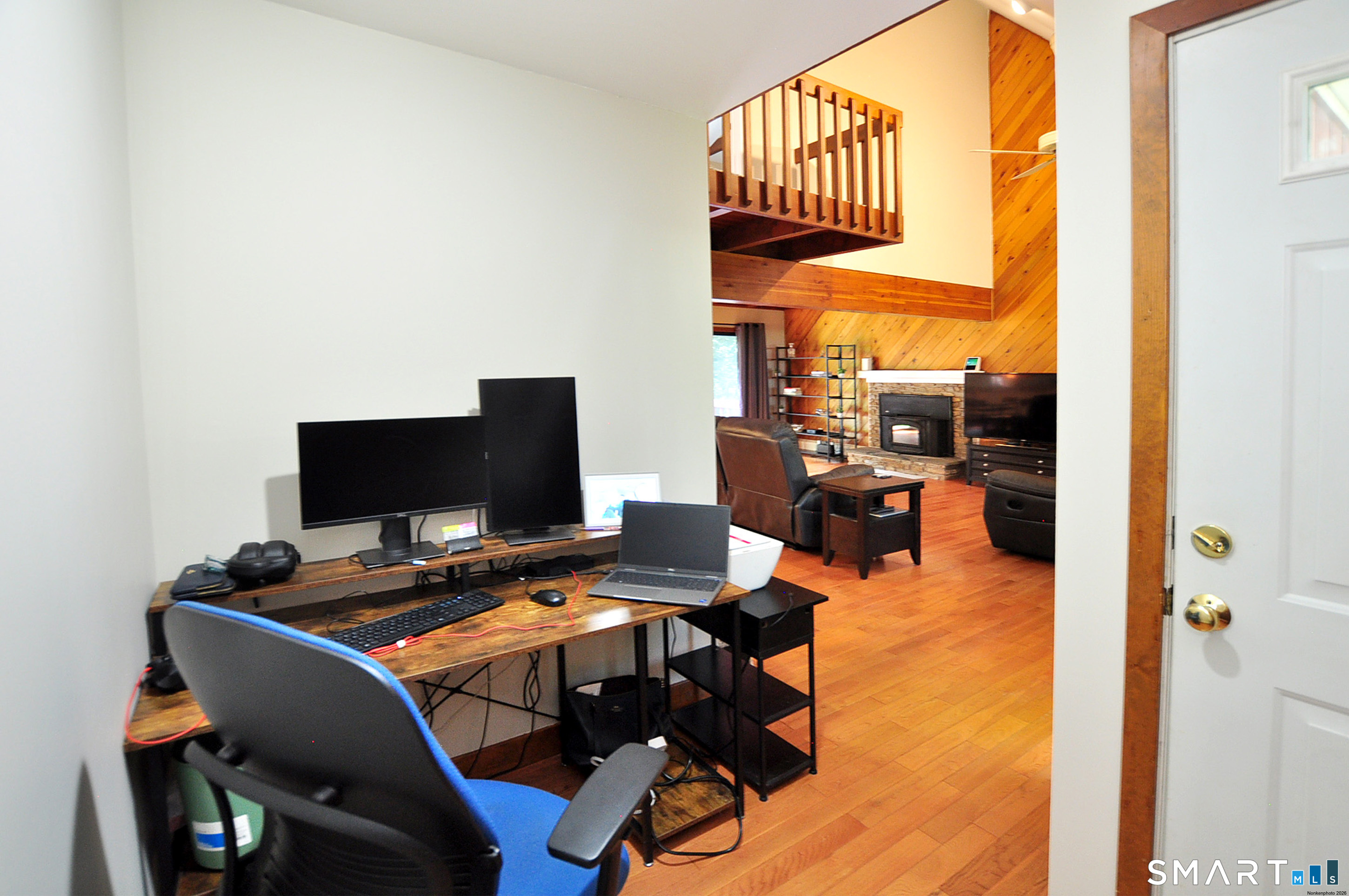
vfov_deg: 71.9
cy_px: 448
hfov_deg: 95.1
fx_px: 618
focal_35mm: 16
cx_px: 674
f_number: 4
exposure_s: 1/10
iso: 640
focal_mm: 11
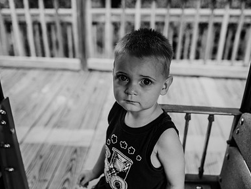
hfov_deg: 52.5
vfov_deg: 40.7
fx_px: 254
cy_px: 102
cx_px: 141
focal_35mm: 35
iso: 200
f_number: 2.2
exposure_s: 1/1250
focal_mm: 24
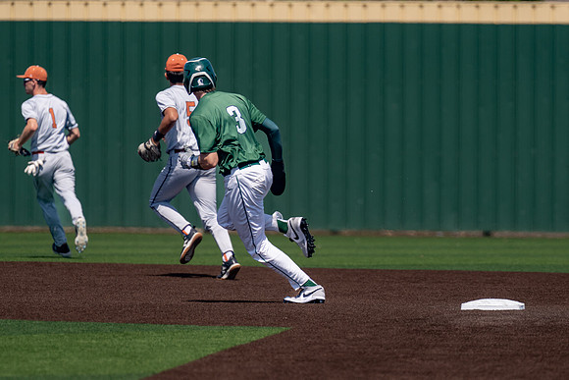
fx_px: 6933
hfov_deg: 4.7
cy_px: 225
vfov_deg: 3.1
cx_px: 367
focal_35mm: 439
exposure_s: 1/4000
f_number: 4
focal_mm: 280
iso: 320
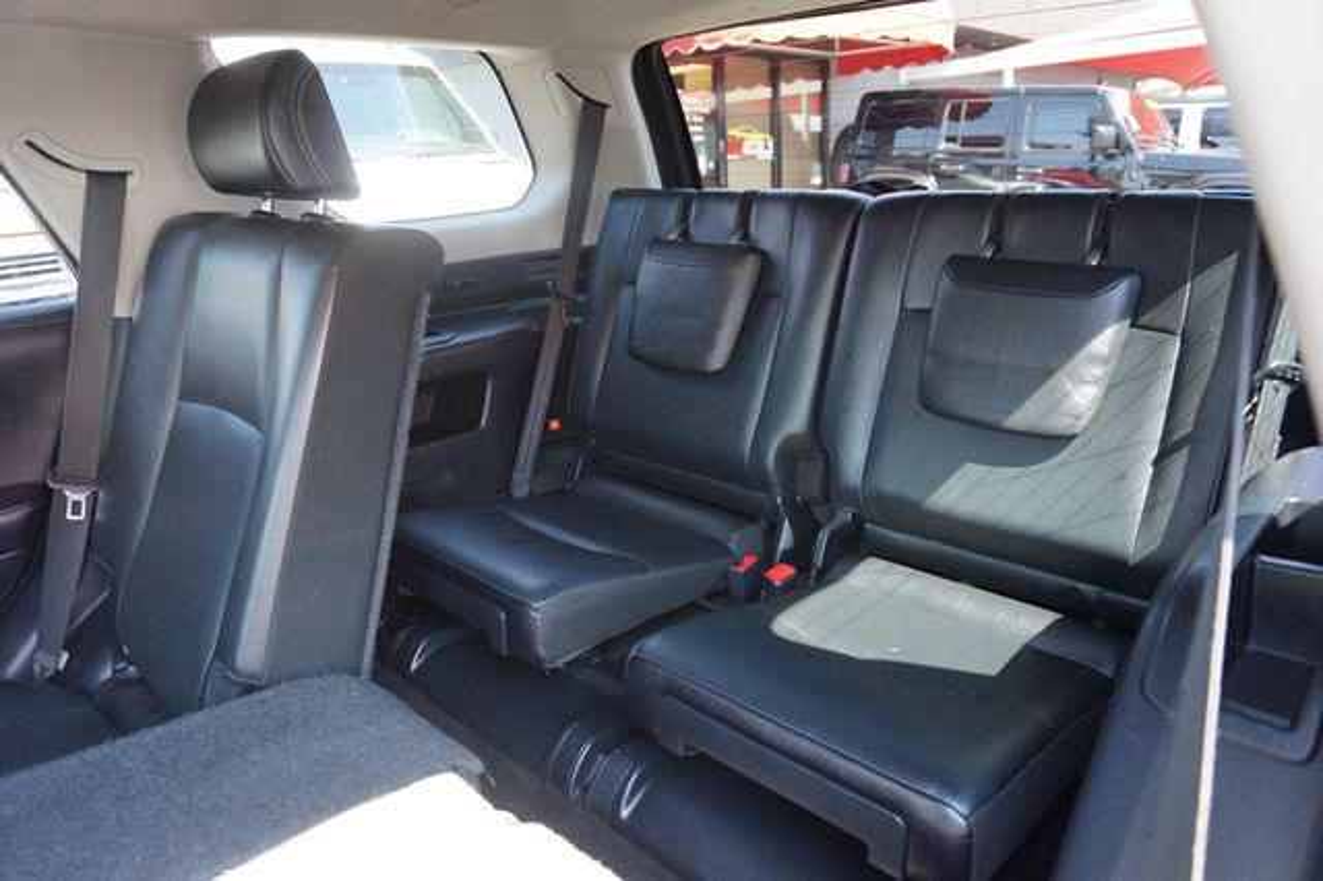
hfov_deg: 73.8
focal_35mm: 24
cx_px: 662
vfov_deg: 53.1
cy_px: 440
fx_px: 882
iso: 1600
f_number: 4
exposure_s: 1/160
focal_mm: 16
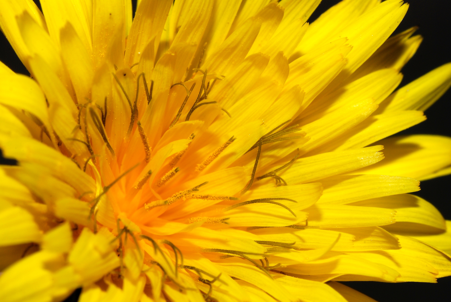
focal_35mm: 150
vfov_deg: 9.2
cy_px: 151
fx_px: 1881
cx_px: 226
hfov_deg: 13.7
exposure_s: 1/60
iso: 200
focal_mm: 100
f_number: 18
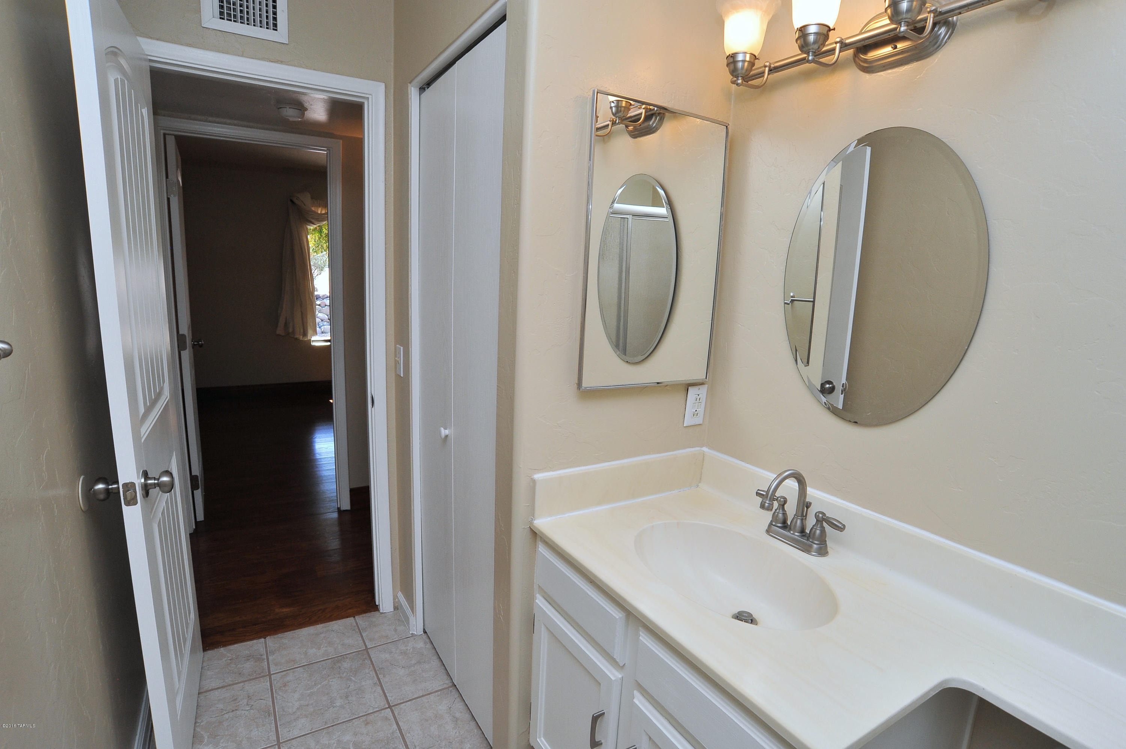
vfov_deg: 67.3
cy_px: 374
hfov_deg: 90.0
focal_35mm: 18
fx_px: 563
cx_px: 563
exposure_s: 1/60
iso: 1000
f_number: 13
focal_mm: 18
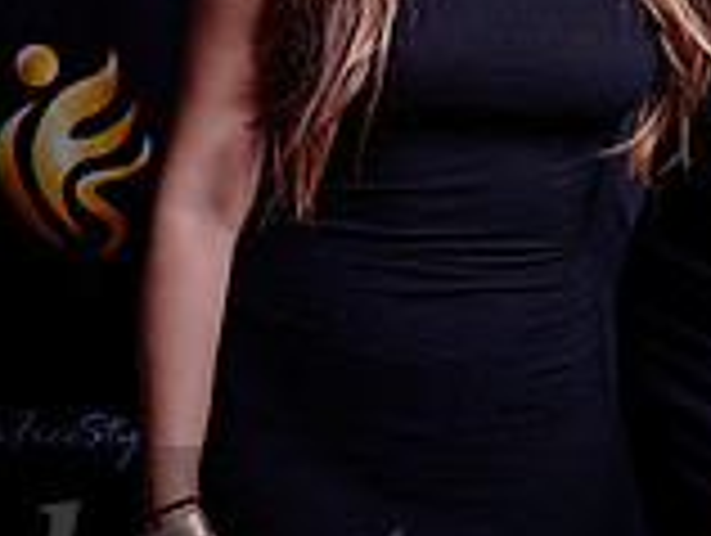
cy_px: -20
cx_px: 644
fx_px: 2921
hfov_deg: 13.7
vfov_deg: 10.4
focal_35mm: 142
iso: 100
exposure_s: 1/60
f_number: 4
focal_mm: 39
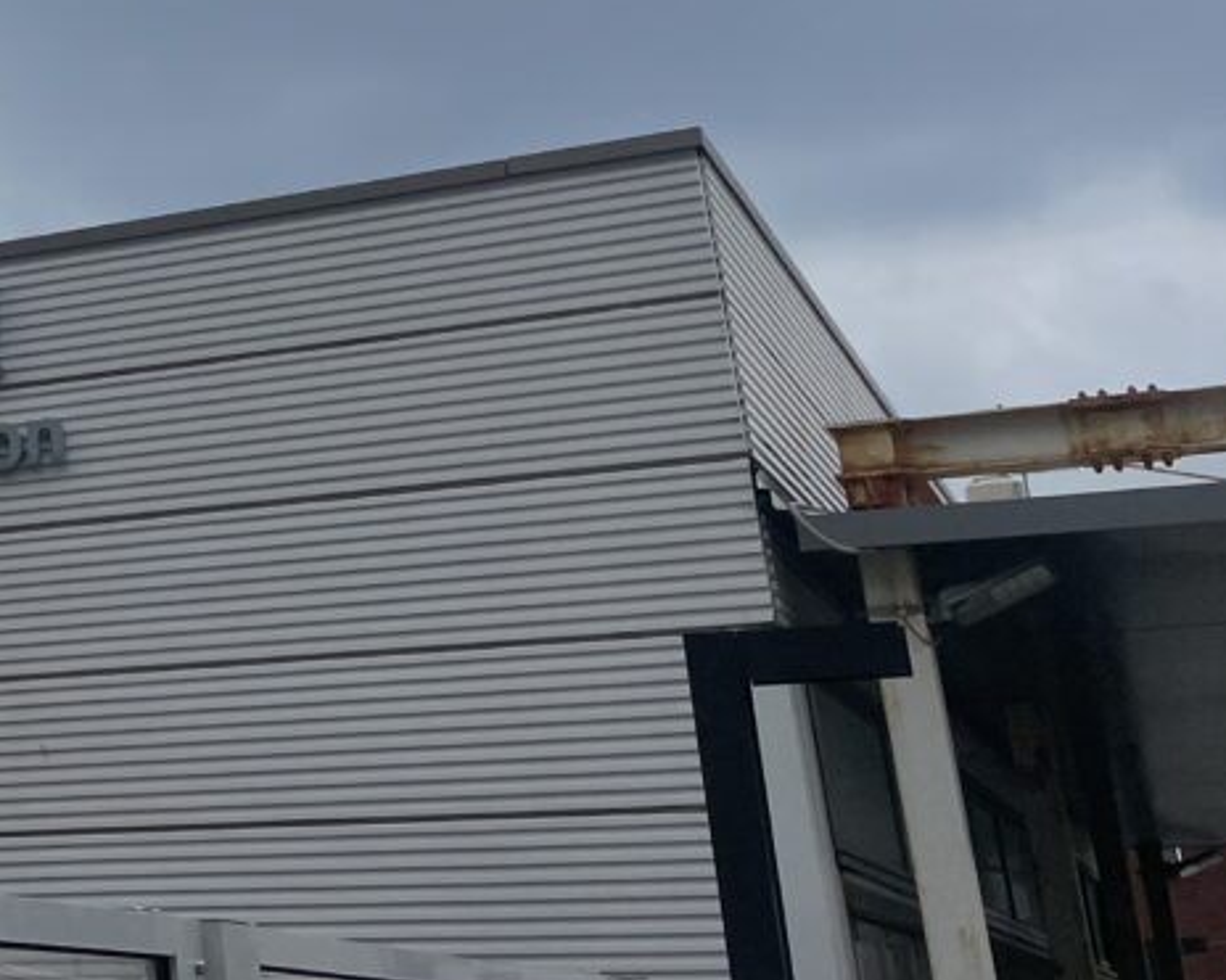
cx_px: -383
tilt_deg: +22.5
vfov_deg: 21.3
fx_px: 2539
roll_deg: +1.8
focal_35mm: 70
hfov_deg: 23.8
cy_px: 71
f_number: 1.6
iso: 50
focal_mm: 4.2
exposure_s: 1/9804
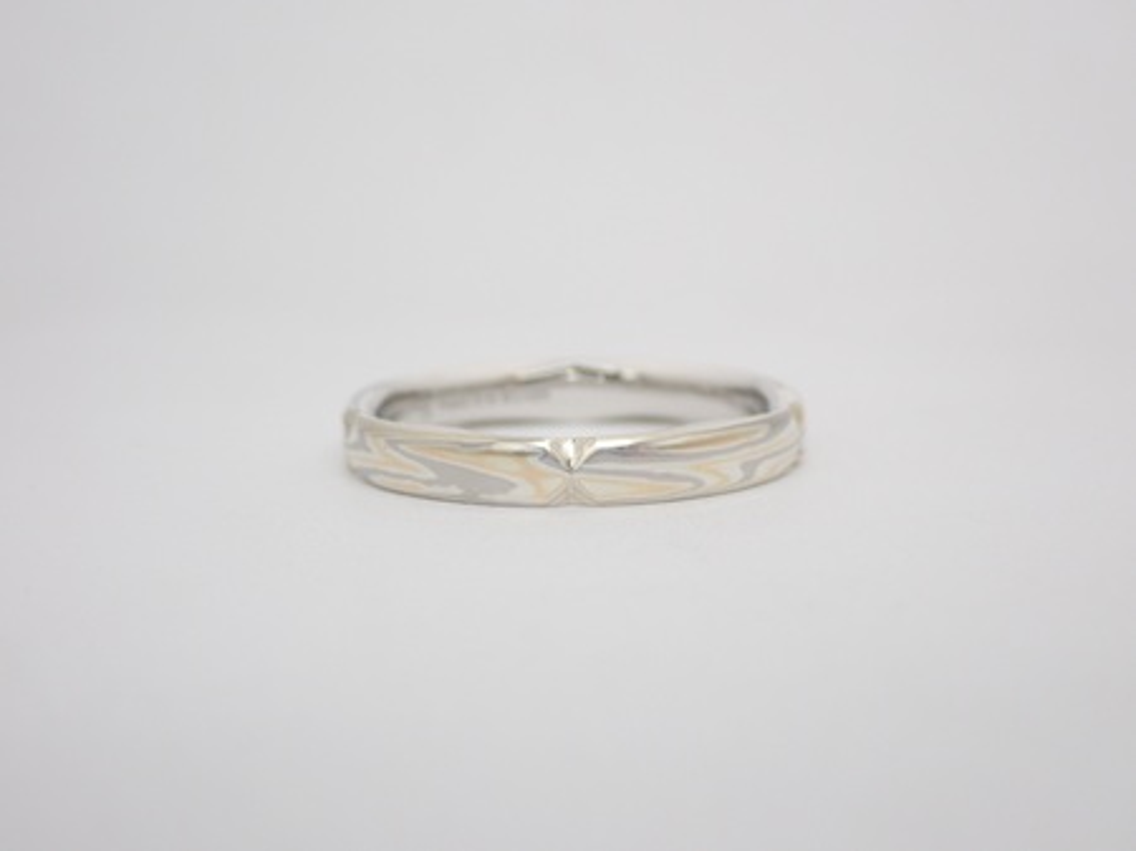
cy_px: 426
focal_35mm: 77
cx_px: 568
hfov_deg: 25.3
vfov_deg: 19.1
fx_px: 2526
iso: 200
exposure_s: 1/100
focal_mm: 13.65
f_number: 4.1
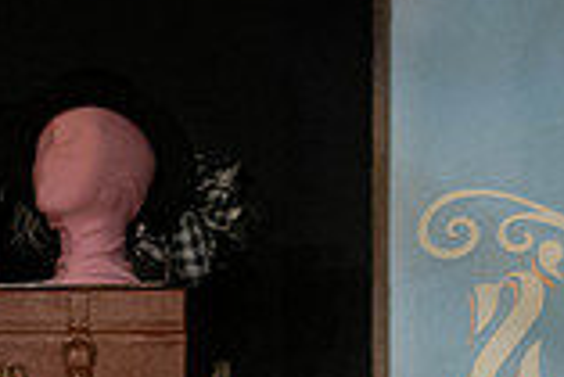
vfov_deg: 3.8
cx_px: -298
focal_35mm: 360
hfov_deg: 5.7
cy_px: 465
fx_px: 5645
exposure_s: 1/400
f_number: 5.6
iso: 4000
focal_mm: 90
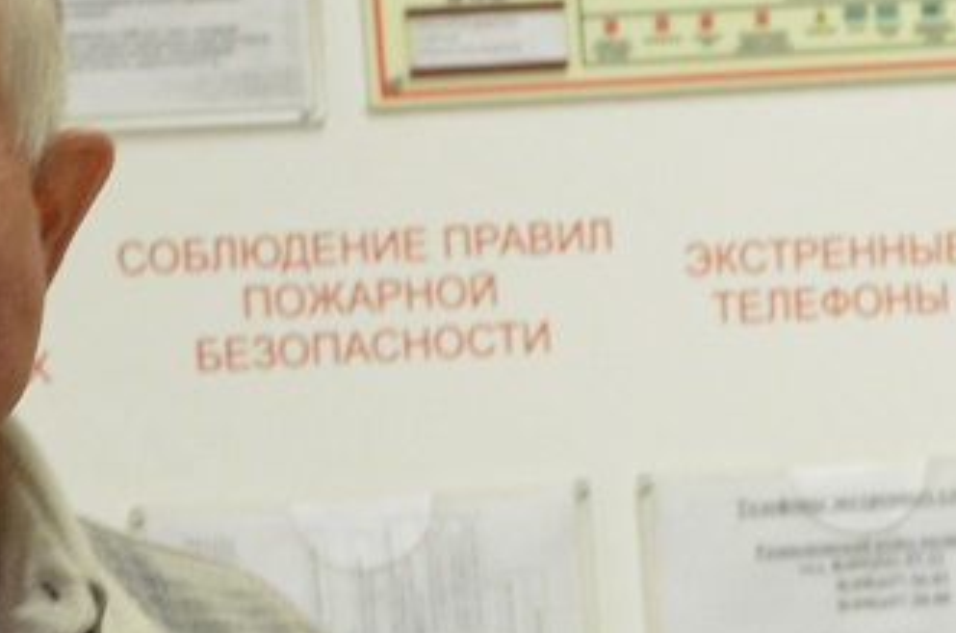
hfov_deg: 5.1
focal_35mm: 402
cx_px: 1447
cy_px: 754
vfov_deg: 3.4
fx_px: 10649
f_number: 4.8
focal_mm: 45
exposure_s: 1/30
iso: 1100
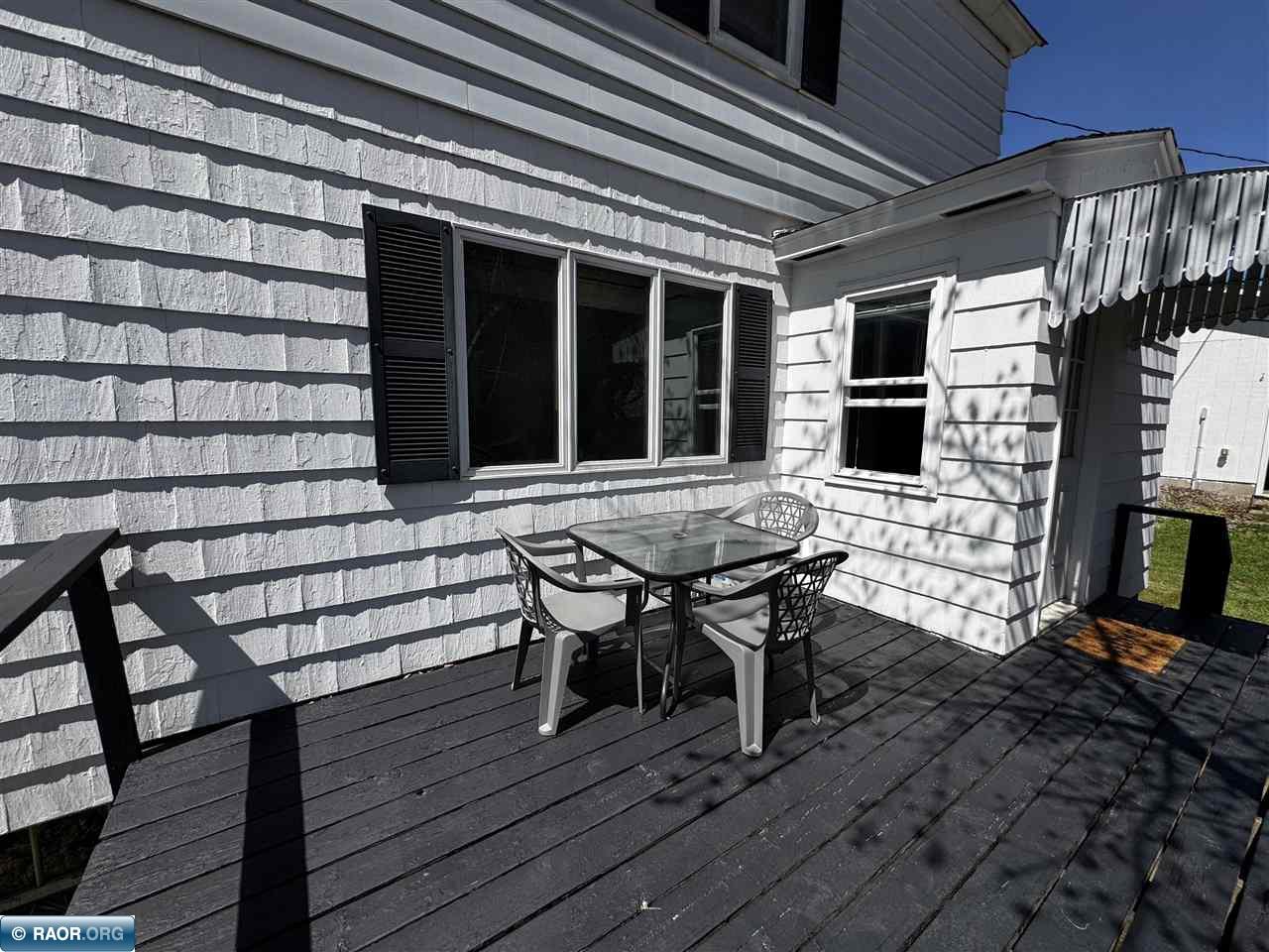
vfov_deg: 85.7
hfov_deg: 102.1
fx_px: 513
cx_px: 634
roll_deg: -1.5
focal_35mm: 14
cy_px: 476
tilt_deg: -8.1
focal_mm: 2.22
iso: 50
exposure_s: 1/2342
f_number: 2.2
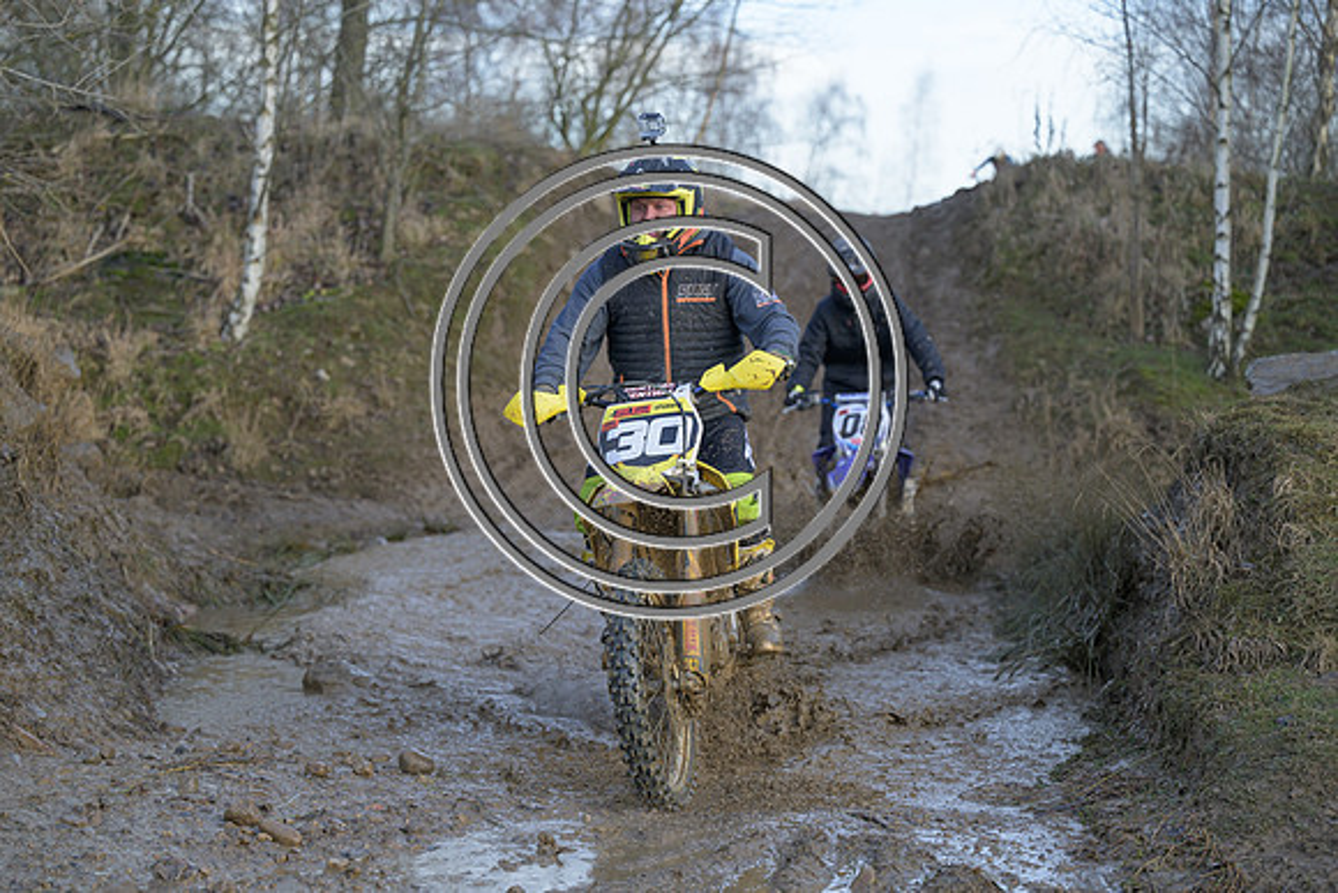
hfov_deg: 28.1
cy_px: 446
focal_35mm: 72
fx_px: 2677
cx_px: 669
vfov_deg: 18.9
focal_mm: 72
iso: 800
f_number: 3.2
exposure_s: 1/1000
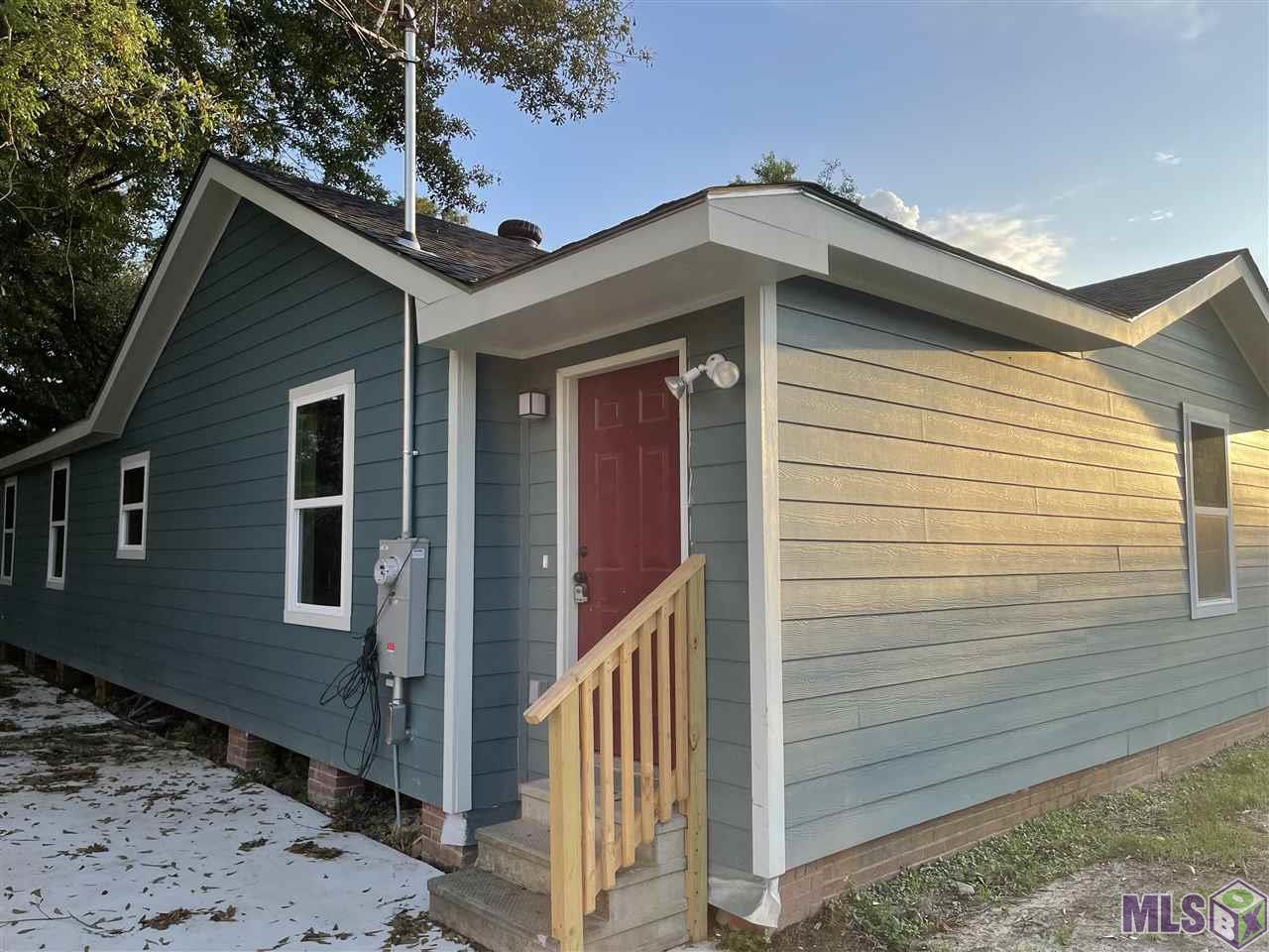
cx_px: 634
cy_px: 476
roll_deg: +0.1
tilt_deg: +3.7
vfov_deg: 53.1
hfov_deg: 67.3
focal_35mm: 26
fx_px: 953
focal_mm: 5.1
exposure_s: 1/945
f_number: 1.6
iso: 32
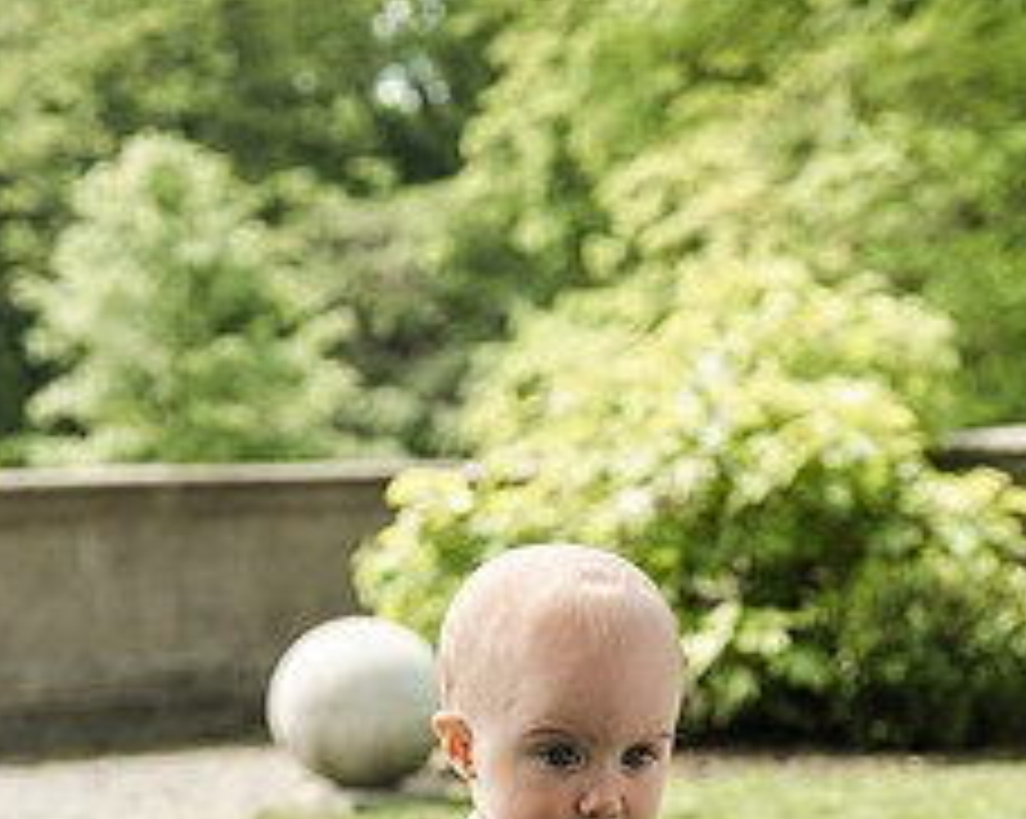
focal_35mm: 102
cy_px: 936
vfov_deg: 14.7
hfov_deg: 18.8
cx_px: 549
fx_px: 3095
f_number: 3.5
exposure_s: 1/4000
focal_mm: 55
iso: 640
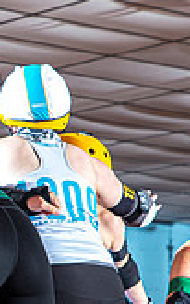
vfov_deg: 7.4
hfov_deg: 4.6
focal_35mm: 284
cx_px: -50
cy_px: 224
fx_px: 2355
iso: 640
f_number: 7.1
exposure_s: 1/160
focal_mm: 70
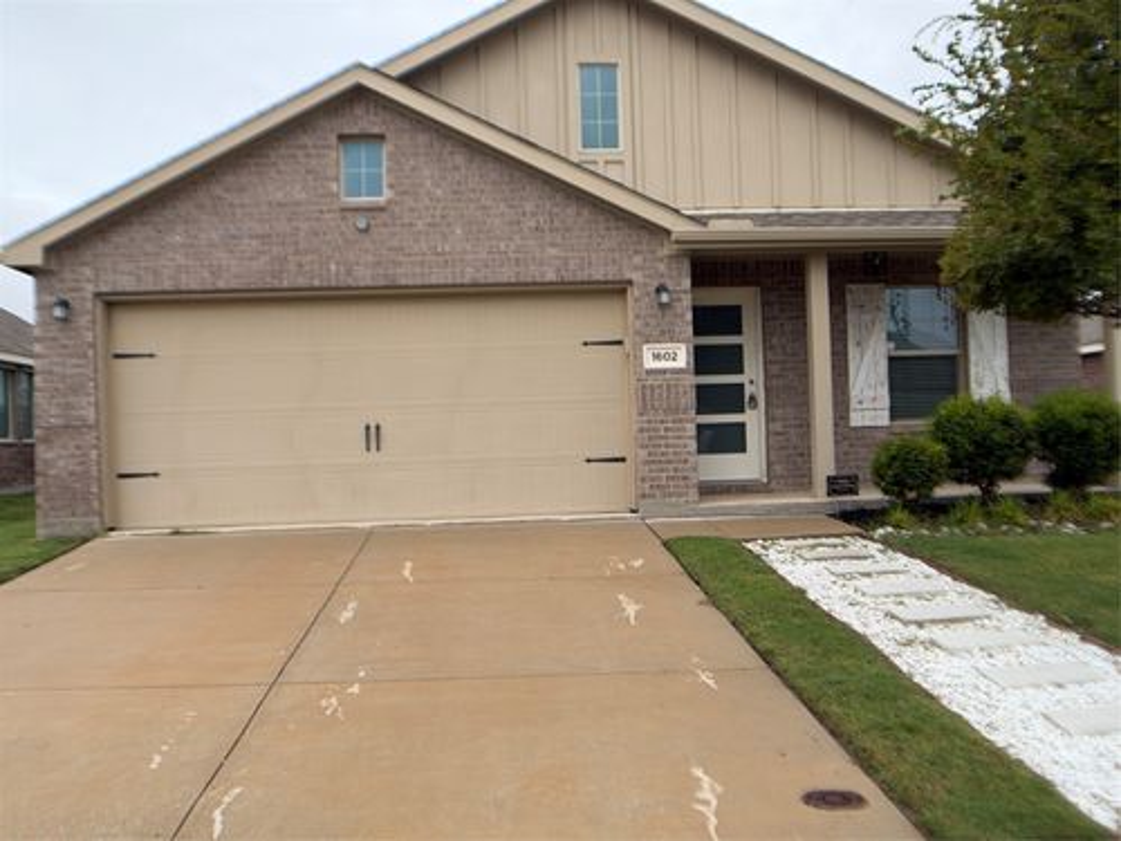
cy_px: 420
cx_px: 560
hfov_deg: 39.7
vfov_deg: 30.3
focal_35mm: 48
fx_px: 1554
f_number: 1.78
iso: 64
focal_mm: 6.76
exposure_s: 1/2415
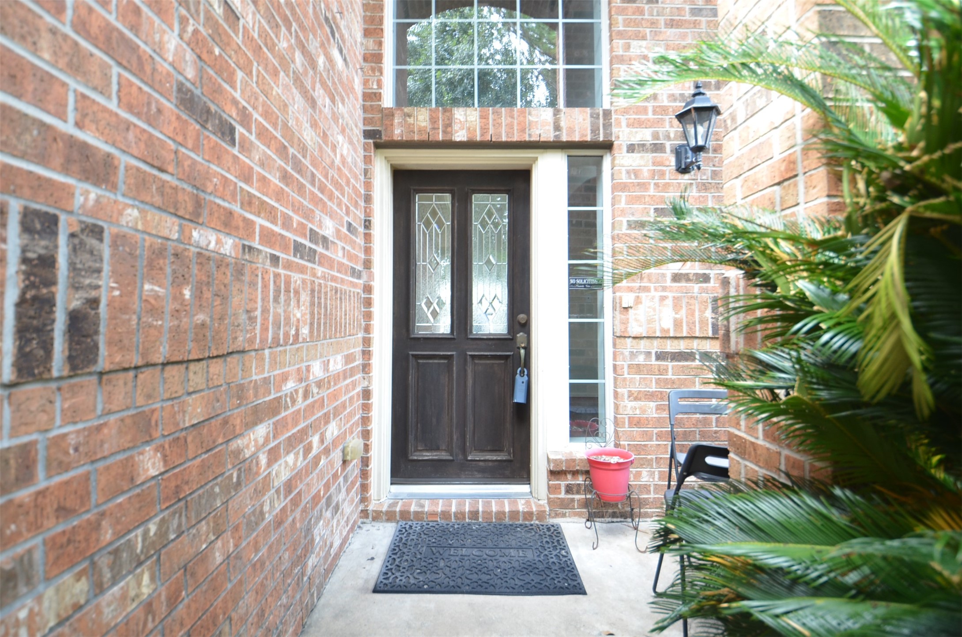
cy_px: 318
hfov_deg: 100.5
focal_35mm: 15
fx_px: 400
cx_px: 481
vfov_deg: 77.1
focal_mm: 10
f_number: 3.5
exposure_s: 1/50
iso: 320
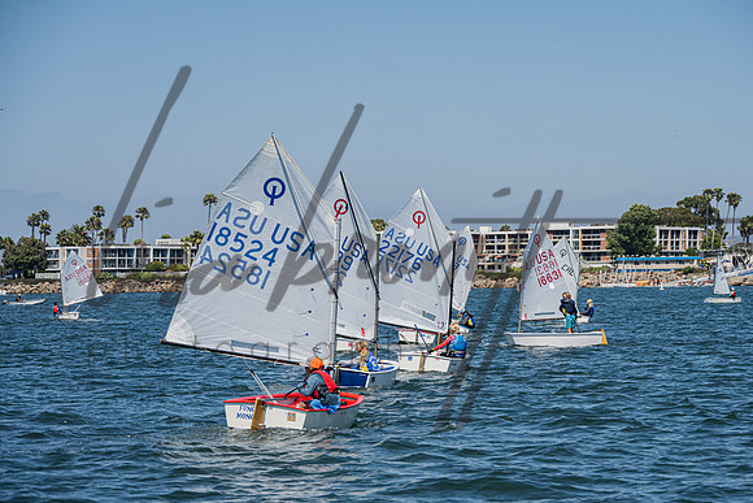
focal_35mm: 129
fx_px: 2704
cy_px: 283
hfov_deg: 15.9
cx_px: 402
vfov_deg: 10.6
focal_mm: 115
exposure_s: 1/1600
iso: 250
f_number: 6.7
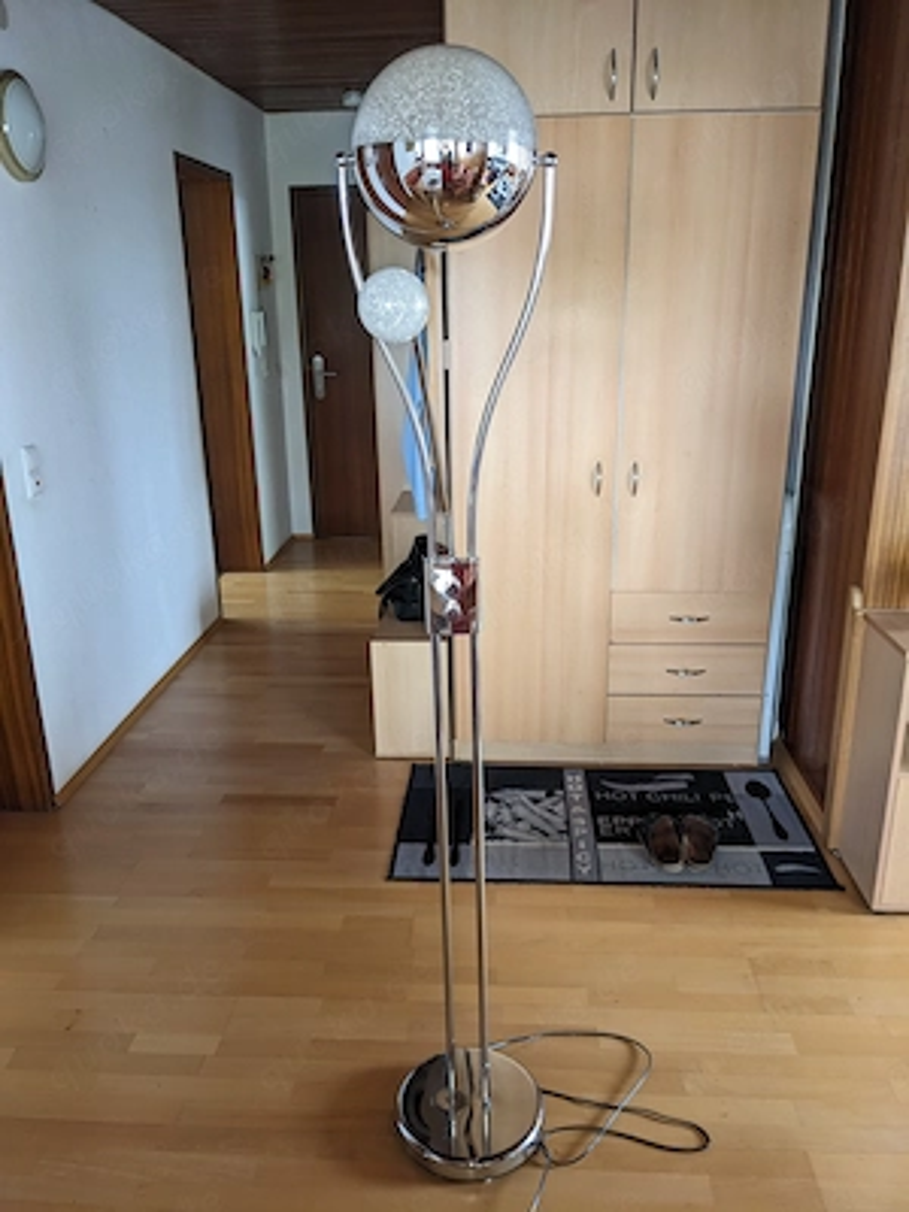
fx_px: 945
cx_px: 454
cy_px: 606
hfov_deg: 51.4
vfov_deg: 65.3
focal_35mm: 27
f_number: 1.73
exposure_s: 1/49.9
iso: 274
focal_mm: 4.38
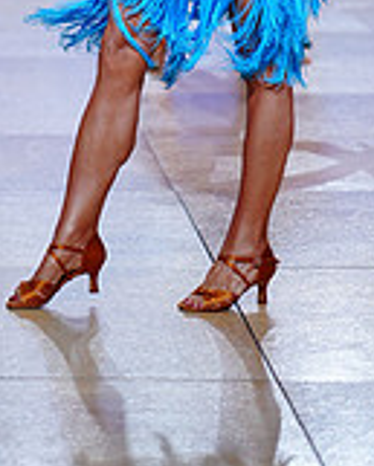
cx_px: -68
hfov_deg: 7.1
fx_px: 2986
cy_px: -174
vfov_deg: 8.8
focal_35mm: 216
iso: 200
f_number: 2
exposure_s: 1/500
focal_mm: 64
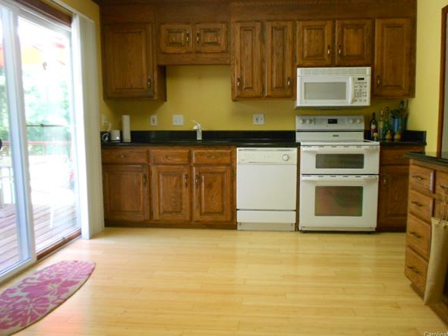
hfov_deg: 63.4
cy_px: 158
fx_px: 363
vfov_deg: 49.8
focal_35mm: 28
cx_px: 237
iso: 320
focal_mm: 4.6
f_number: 3.2
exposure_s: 1/30
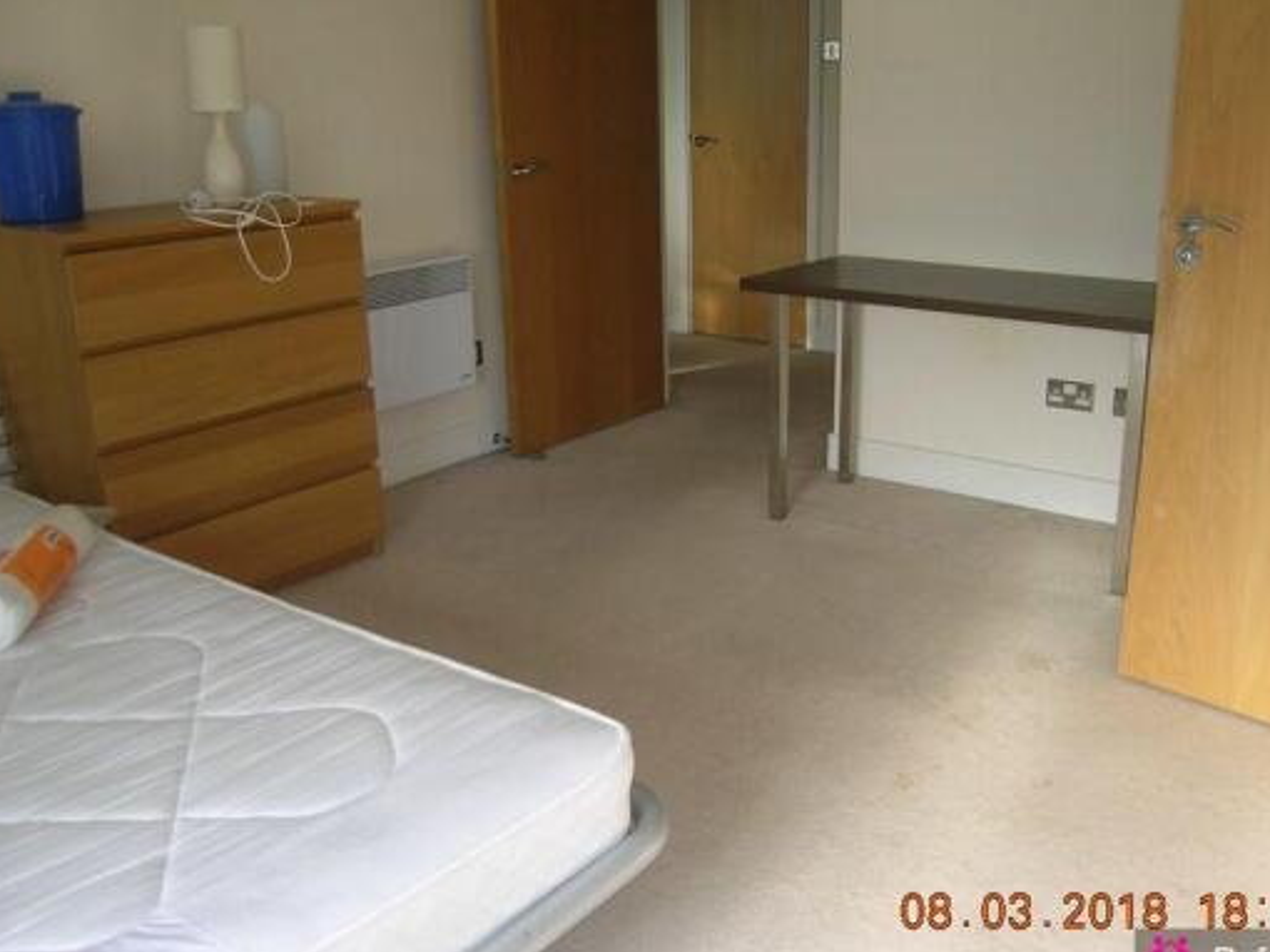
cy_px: 480
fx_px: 1173
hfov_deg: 56.8
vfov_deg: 44.1
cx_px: 664
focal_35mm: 32
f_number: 2.8
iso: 50
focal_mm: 5.8
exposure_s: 1/30
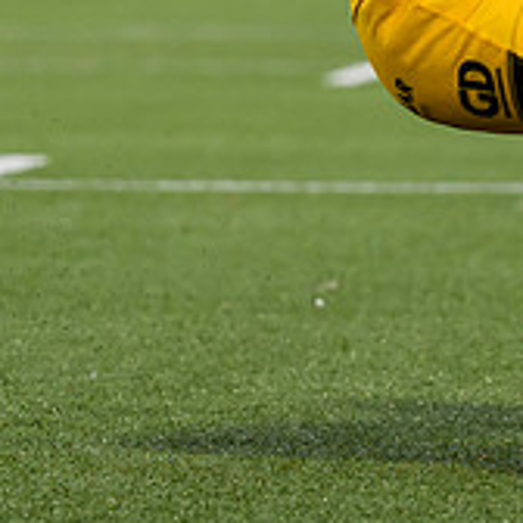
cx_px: 945
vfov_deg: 2.3
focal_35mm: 760
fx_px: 12991
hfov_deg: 2.3
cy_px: 146
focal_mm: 145
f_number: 4
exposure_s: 1/1000
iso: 1250
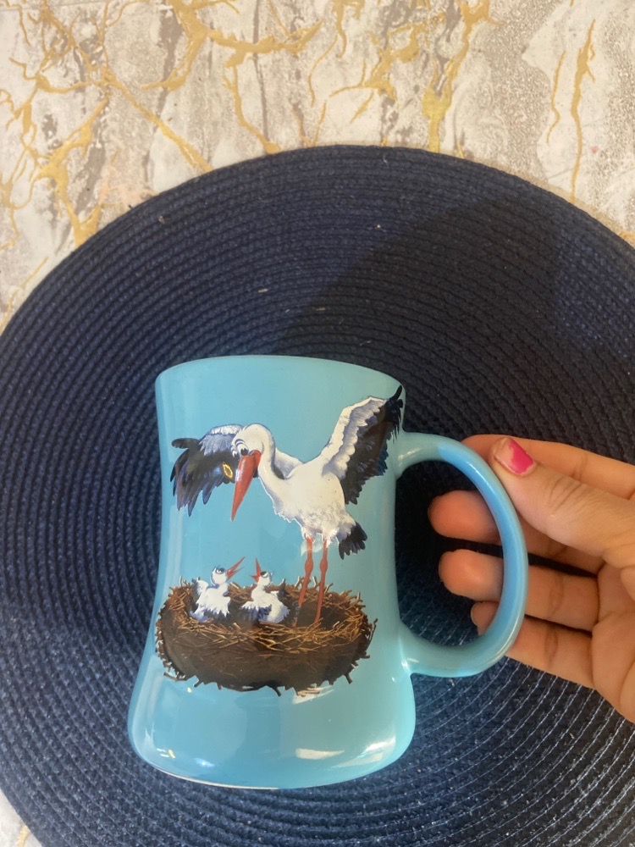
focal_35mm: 26
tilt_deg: -76.3
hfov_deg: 53.1
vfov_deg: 67.3
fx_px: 636
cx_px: 318
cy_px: 424
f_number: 1.8
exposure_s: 1/31
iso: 640
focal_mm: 4.25
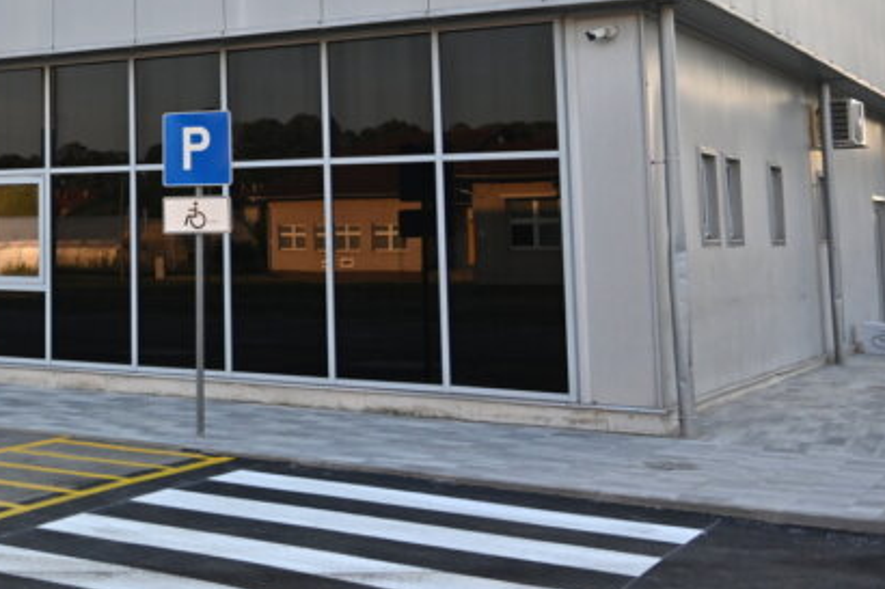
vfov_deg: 22.1
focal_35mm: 60
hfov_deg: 30.3
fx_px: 1474
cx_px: -63
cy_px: 72
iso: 500
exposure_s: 1/1000
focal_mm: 24
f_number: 4.5
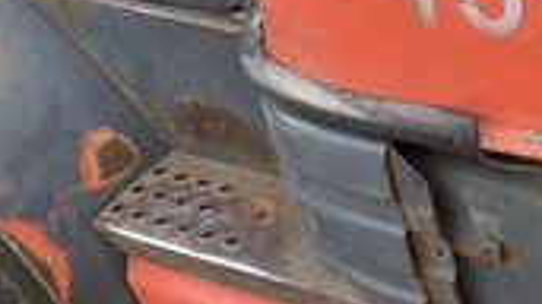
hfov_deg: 25.9
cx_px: 631
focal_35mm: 74
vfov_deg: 16.2
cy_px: 250
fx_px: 1063
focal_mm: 3
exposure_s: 1/486
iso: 25
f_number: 1.8
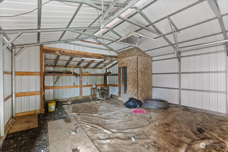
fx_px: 101
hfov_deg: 96.7
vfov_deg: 73.8
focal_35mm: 16
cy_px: 76
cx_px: 114
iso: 500
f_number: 8
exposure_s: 1
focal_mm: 16
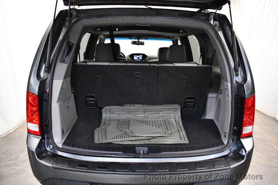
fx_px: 208
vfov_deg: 47.9
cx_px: 139
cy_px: 92
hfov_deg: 67.4
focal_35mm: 27
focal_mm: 18
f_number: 3.5
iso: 3200
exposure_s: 1/100
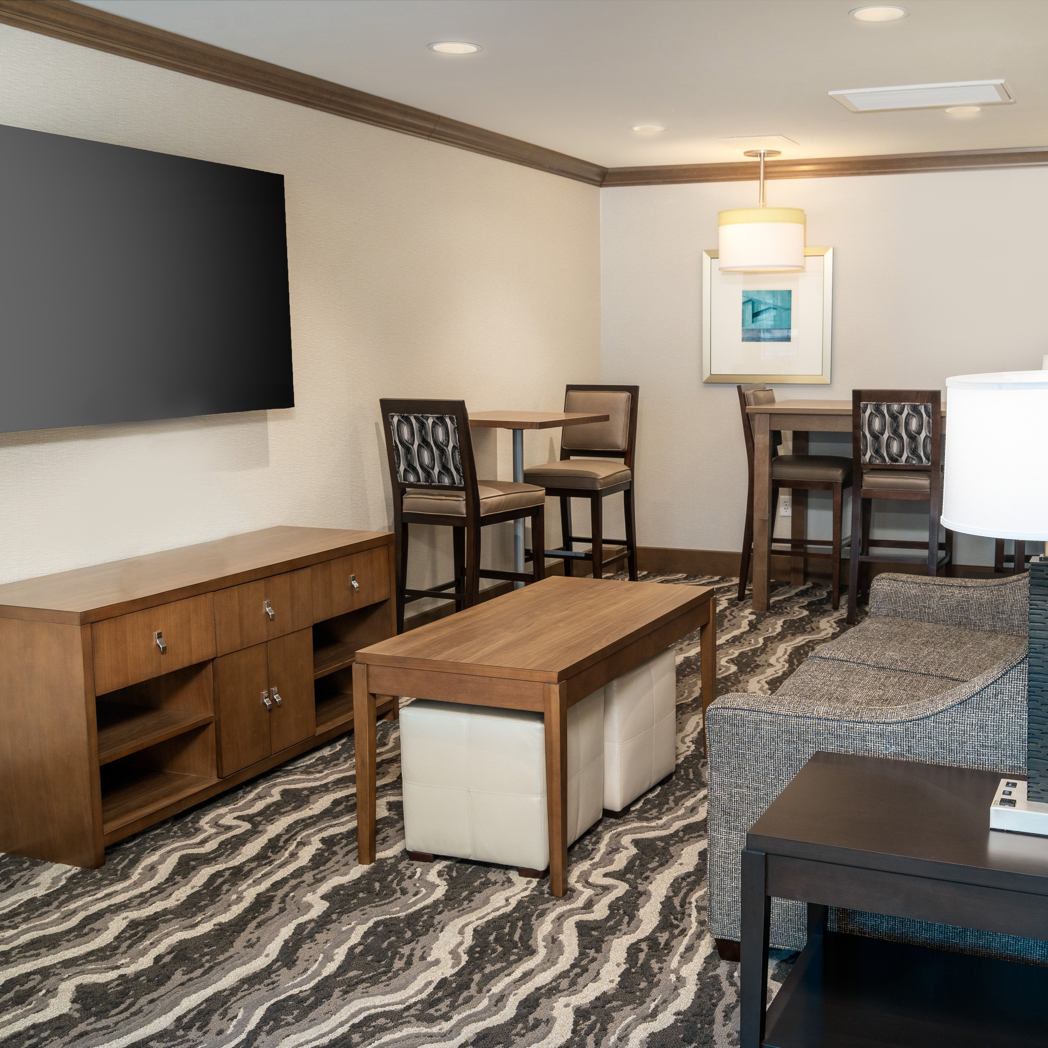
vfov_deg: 44.9
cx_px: 655
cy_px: 524
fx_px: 1267
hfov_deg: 44.6
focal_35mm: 37
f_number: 8
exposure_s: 1/4
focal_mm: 29
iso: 400
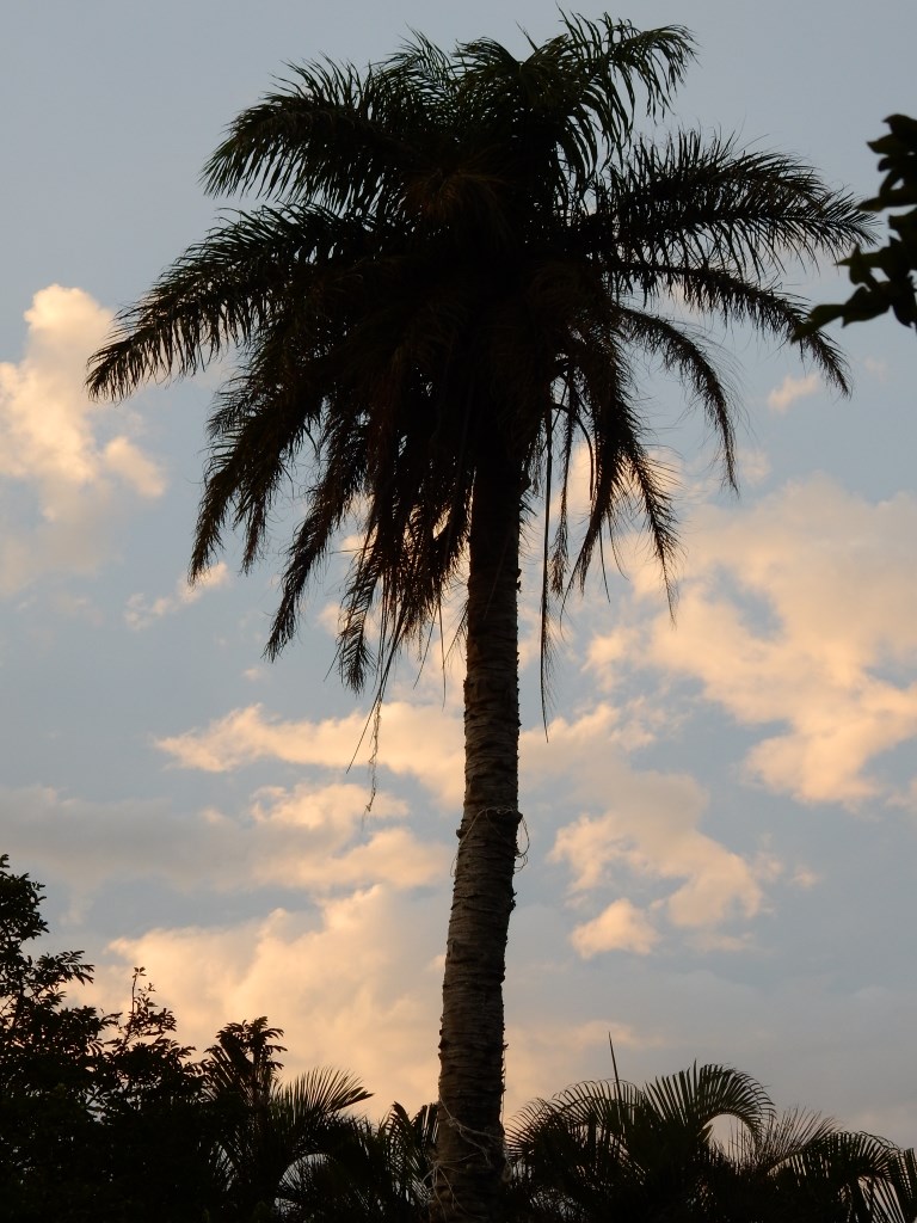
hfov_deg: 17.6
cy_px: 612
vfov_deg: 23.3
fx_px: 2967
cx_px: 458
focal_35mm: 84
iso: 125
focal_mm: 14.9
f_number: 5
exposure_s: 1/80
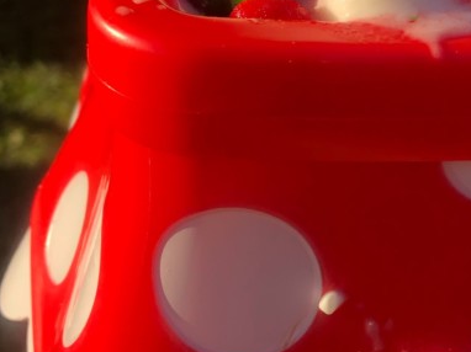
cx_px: 395
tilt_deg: -28.4
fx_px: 1197
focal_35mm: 88
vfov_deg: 16.7
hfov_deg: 21.9
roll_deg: -0.2
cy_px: 111
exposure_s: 1/461
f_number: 1.8
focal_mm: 4
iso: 20
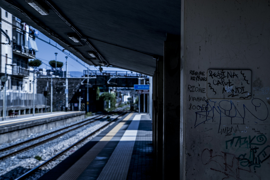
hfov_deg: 24.6
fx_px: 618
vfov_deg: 16.5
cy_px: 90
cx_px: 135
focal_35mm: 82
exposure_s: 1/500
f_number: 5.6
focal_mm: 55
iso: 100
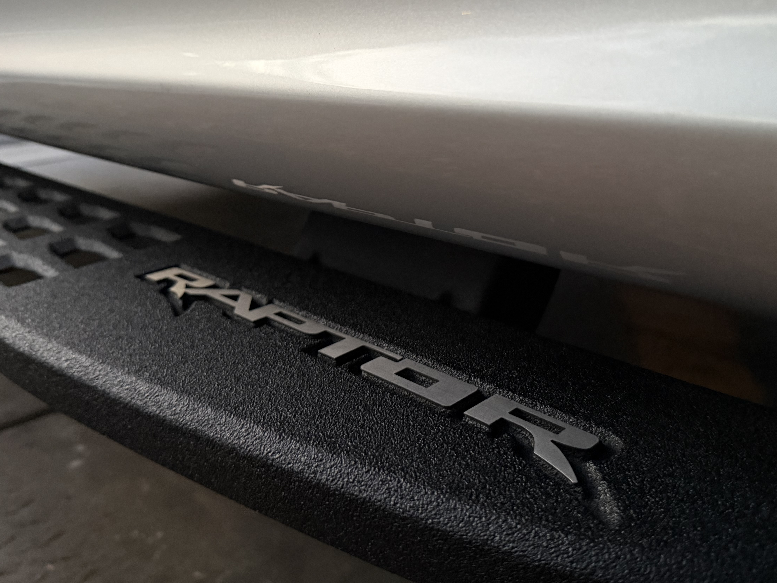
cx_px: 403
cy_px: 207
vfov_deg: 44.9
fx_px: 696
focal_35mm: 31
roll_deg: -4.0
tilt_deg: -16.9
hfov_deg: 58.3
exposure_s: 1/39
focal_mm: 6.76
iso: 1000
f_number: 1.78
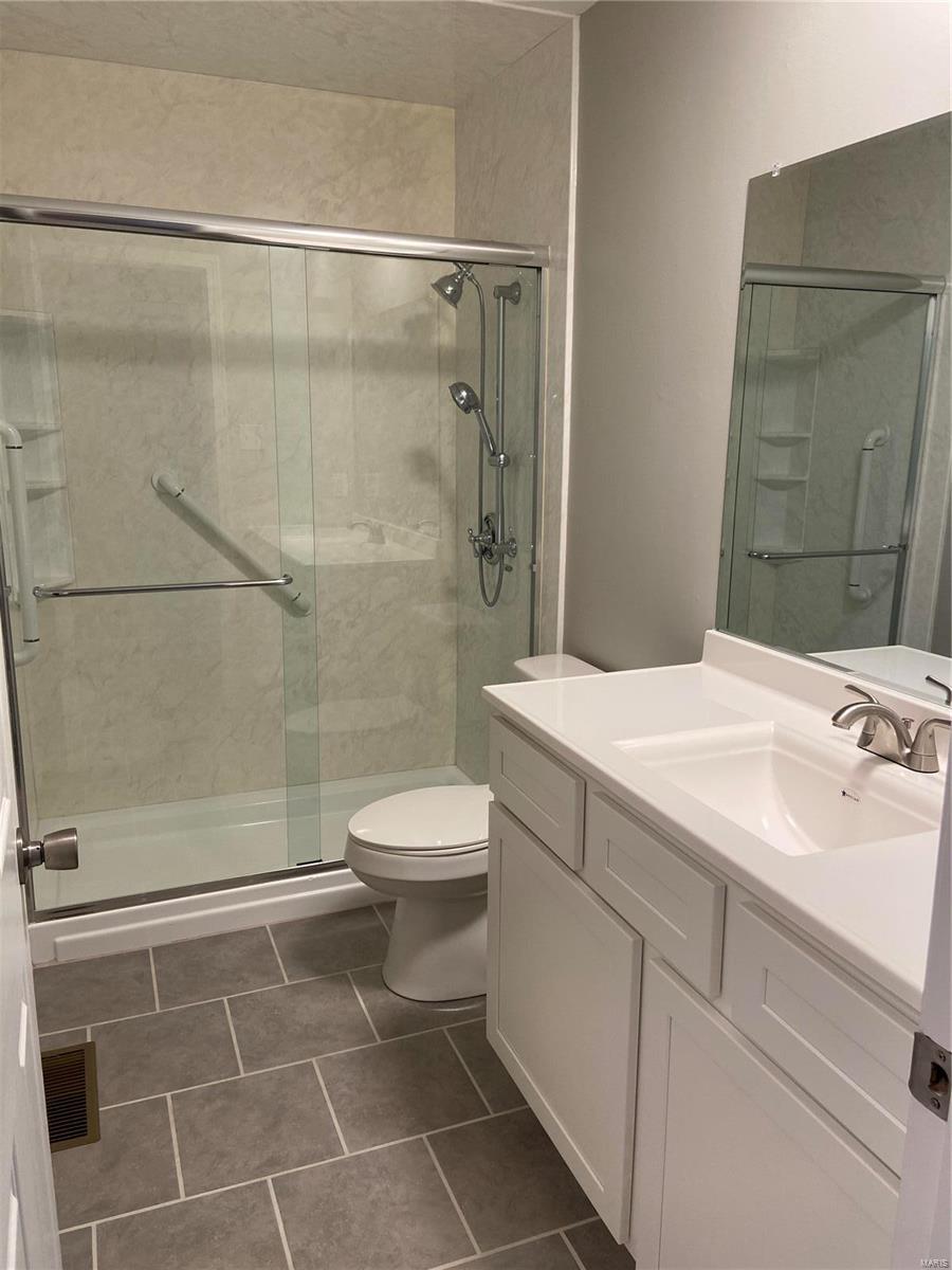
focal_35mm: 26
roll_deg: +0.0
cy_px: 635
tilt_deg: -11.3
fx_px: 953
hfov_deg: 53.1
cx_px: 476
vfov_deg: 67.3
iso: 80
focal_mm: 4.25
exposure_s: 1/60
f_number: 1.8
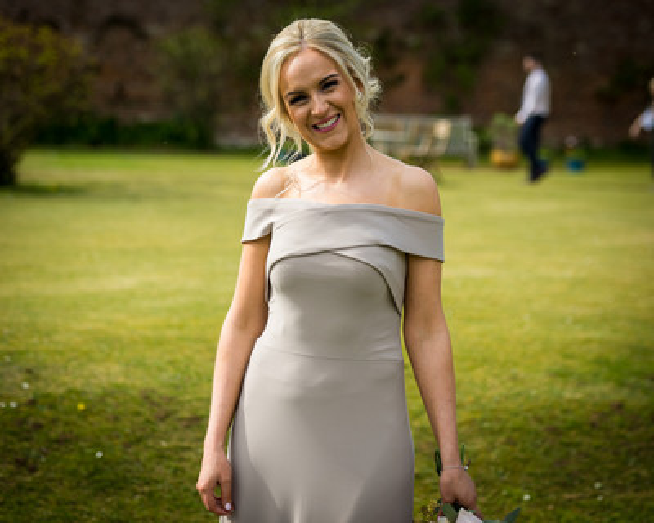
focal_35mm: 86
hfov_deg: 22.3
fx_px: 1662
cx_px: 327
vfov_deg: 17.9
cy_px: 262
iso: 100
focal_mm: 75
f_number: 2.8
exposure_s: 1/1250
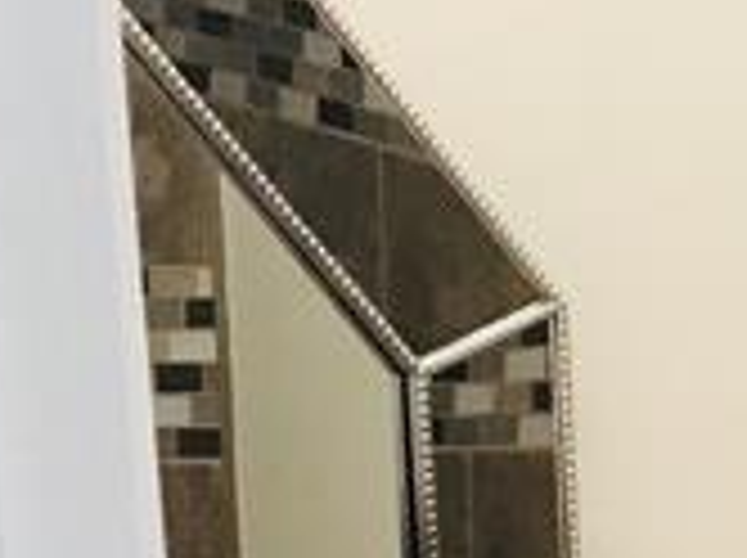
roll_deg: +0.2
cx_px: 1300
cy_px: 1688
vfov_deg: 7.3
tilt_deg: -17.1
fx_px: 3857
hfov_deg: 10.5
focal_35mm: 179
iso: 40
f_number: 2.2
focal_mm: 4.15
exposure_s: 1/30
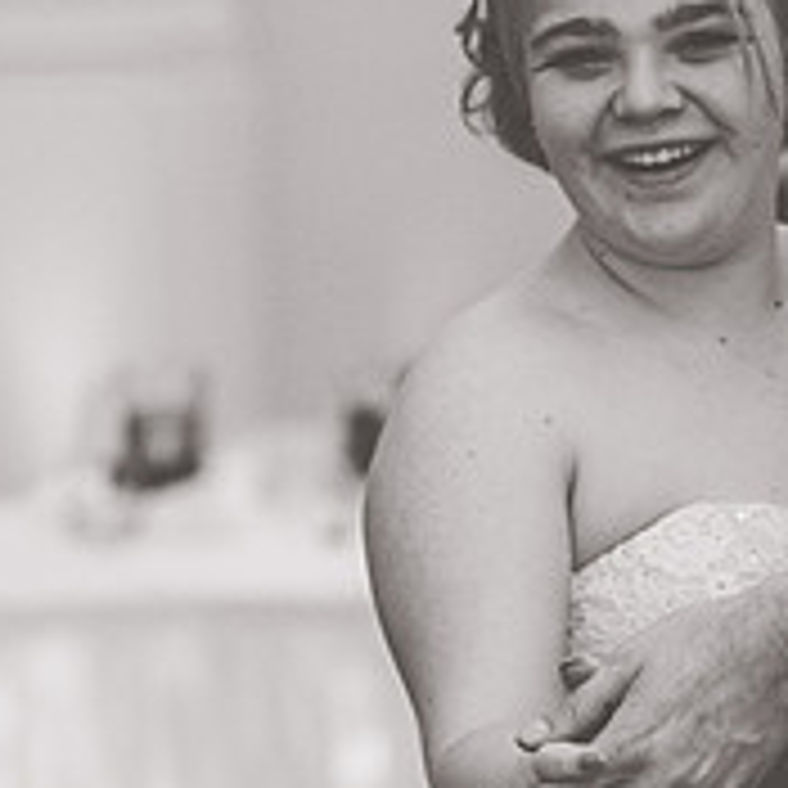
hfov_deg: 7.3
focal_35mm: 239
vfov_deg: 7.3
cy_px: 164
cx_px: 630
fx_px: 6155
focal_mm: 85
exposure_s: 1/125
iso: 640
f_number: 2.2
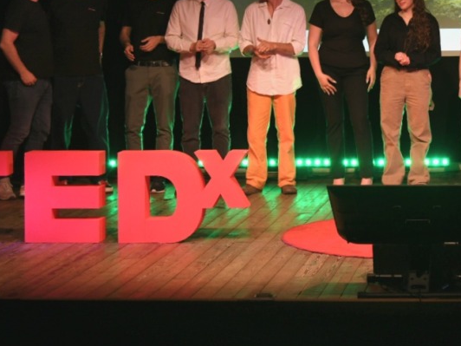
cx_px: 436
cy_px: 13
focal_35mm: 111
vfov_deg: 13.2
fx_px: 1478
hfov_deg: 17.4
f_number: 4
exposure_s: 1/200
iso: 1000
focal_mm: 48
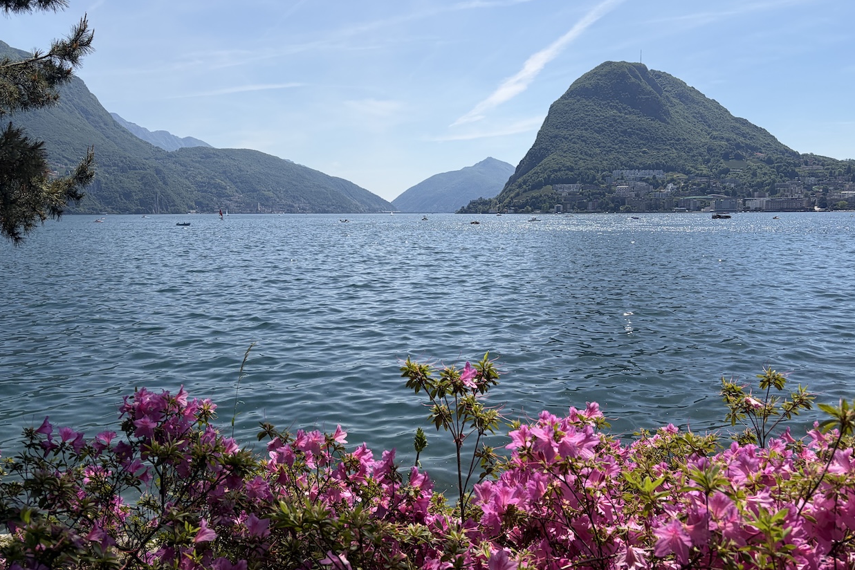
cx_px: 430
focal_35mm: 28
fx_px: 665
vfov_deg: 46.4
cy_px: 270
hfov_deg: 65.5
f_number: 1.6
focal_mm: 5.96
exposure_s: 1/7813
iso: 64
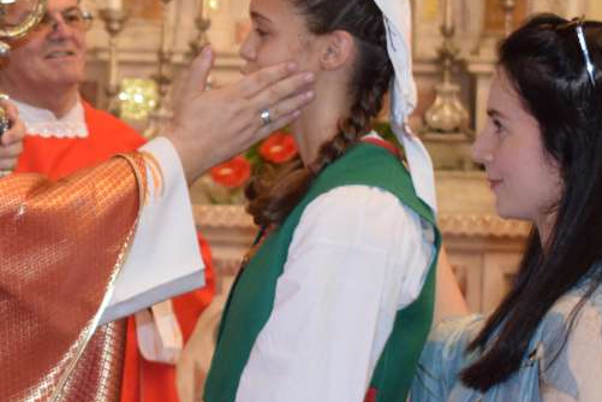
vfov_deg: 11.9
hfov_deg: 17.6
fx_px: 1923
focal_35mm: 115
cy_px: 206
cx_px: 87
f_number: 4.5
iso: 1600
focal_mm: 32
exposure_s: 1/60
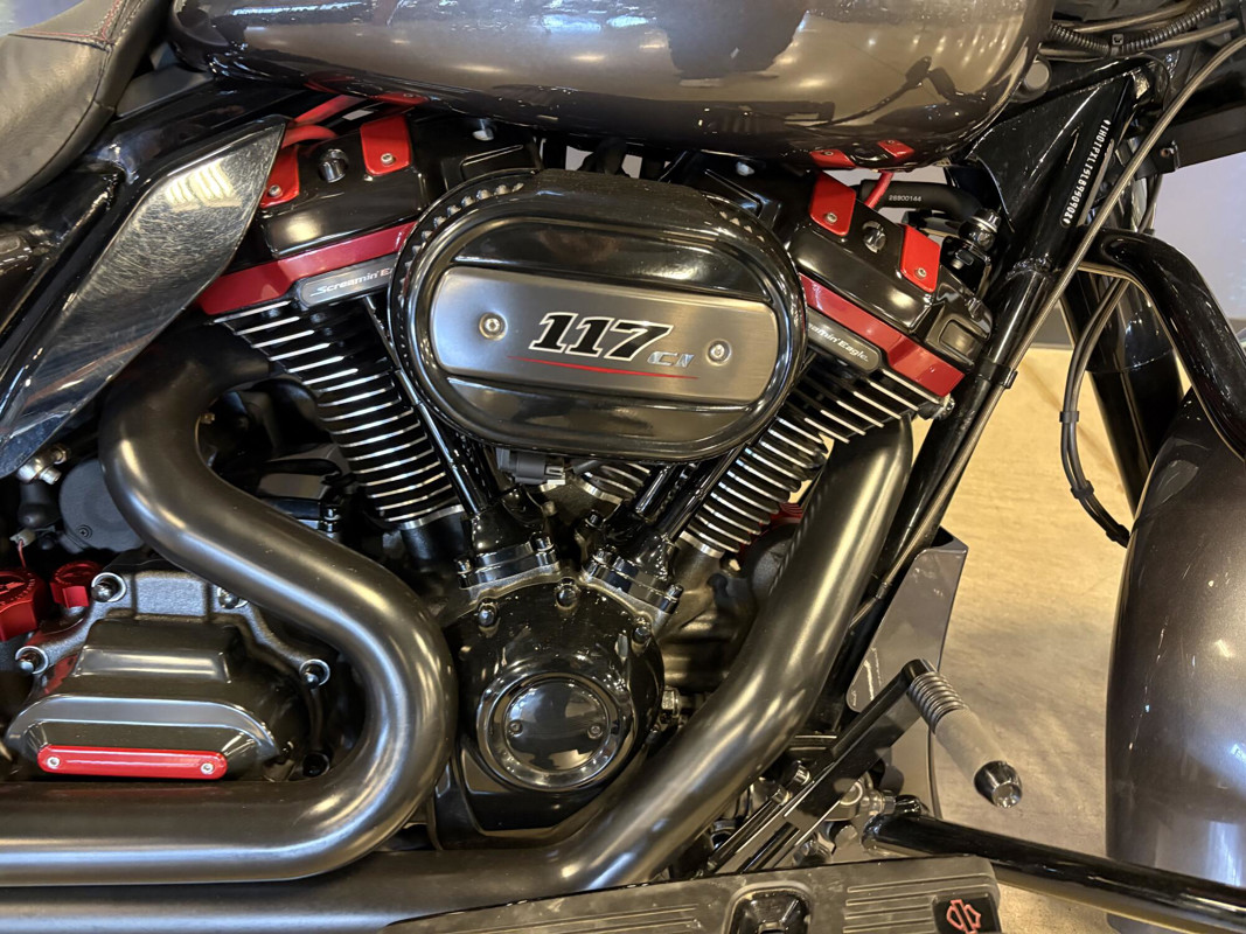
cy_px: 467
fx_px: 936
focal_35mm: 26
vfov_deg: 53.1
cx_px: 623
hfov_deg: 67.3
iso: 640
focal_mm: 5.96
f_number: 1.6
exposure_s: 1/38
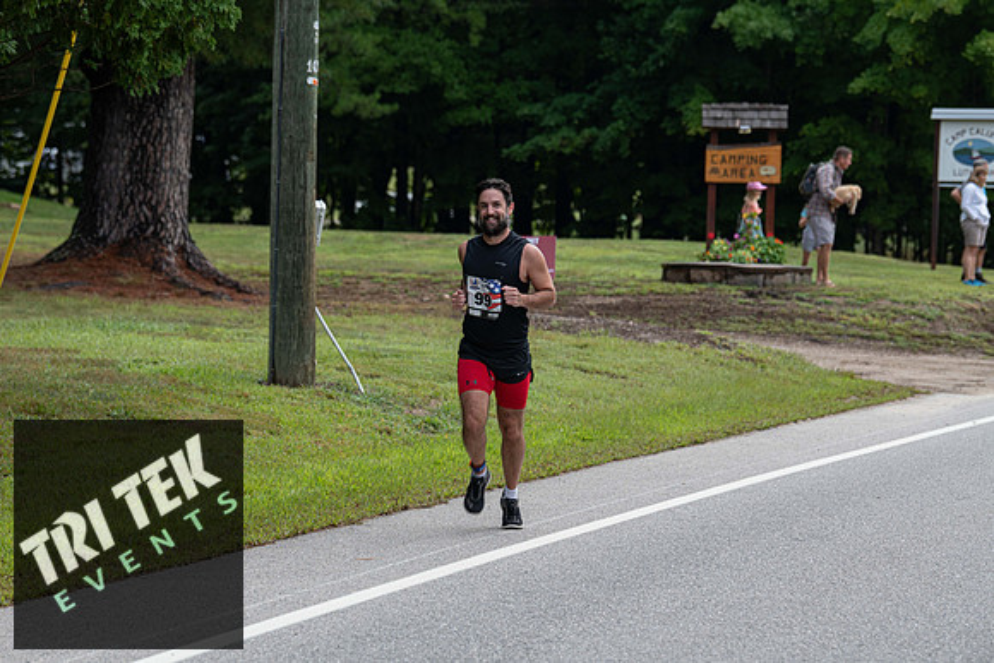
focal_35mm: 135
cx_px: 497
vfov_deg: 10.2
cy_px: 332
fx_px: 3728
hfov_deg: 15.2
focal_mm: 135
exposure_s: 1/200
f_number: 5.6
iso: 200
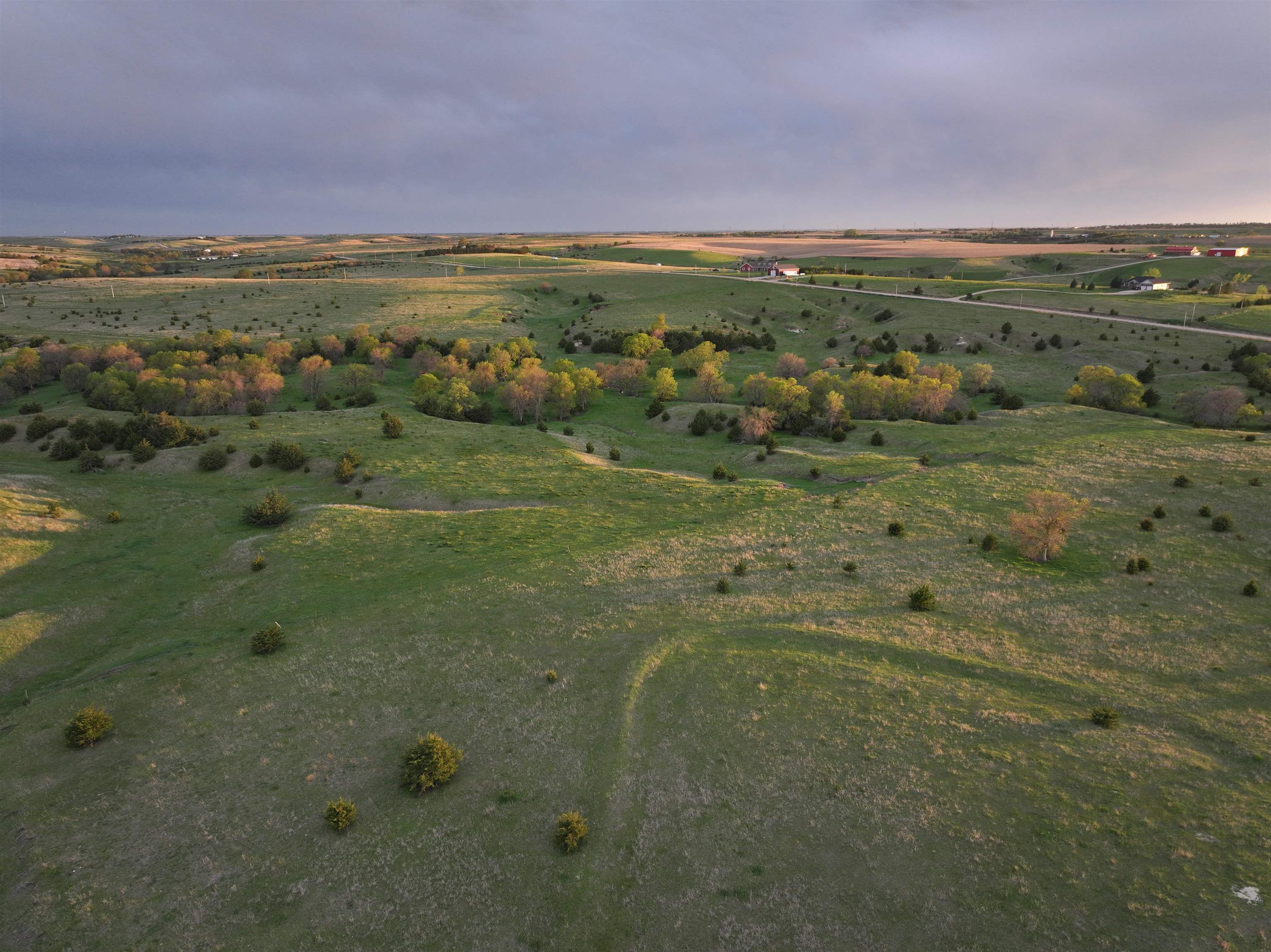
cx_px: 636
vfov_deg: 56.8
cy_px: 476
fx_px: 881
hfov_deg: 71.6
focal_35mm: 24
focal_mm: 12.29
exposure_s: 1/60
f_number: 2.8
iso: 100
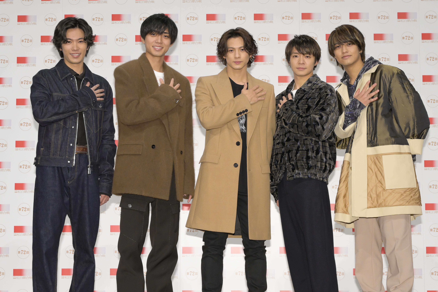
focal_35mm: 75
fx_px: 912
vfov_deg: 18.2
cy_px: 146
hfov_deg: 27.0
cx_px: 219
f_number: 5.6
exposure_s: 1/200
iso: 2000
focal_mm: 50
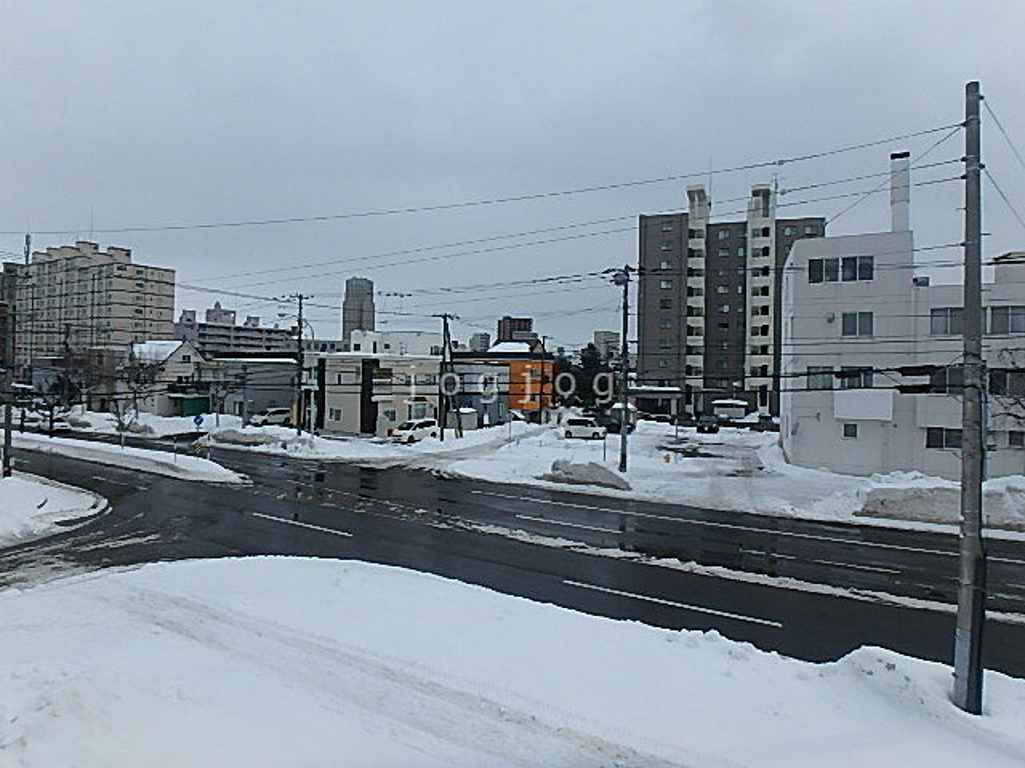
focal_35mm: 21
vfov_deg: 63.4
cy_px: 384
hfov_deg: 79.0
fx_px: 622
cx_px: 512
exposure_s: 1/800
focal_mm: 3.7
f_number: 6
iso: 125
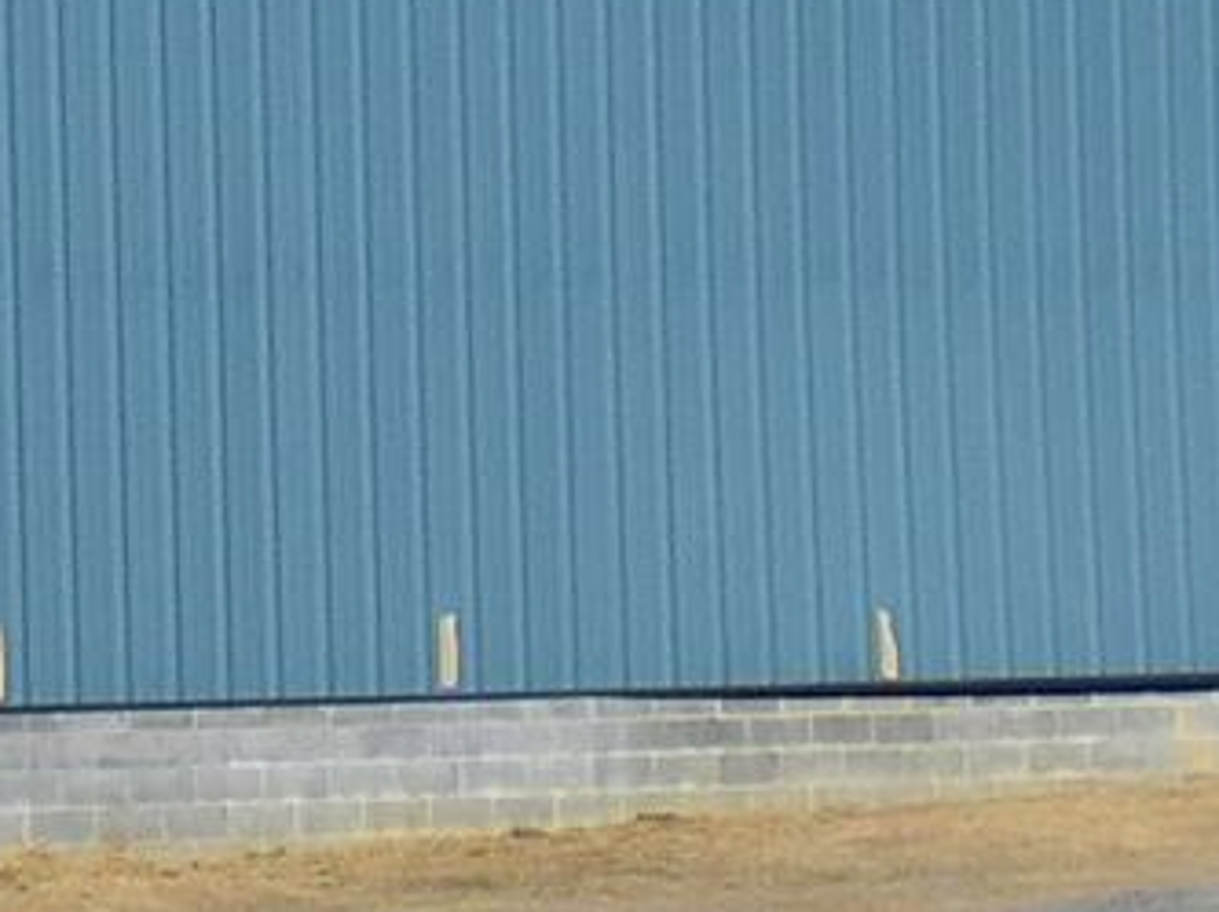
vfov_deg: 6.3
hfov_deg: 8.5
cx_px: 315
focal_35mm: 234
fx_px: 8231
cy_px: 711
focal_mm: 6.3
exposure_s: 1/446
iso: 64
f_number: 4.6
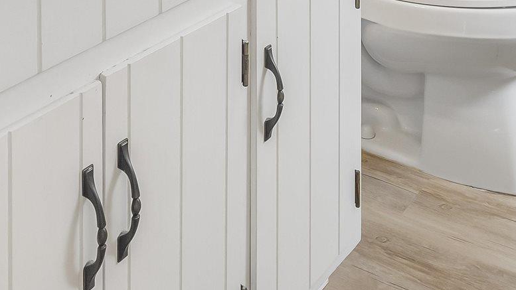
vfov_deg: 16.0
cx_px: 244
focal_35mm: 58
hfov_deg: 36.0
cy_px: -298
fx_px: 794
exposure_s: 1/15
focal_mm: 14
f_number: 8
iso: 320
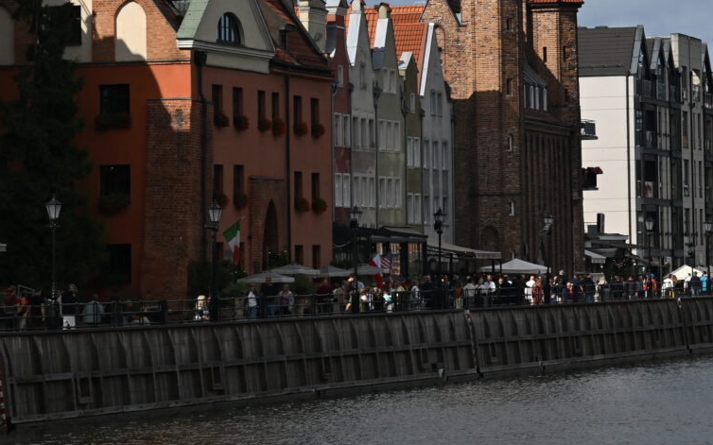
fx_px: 4235
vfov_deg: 6.0
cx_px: 1070
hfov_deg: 9.4
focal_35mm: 218
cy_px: -92
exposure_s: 1/8000
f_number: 4
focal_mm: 63
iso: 400
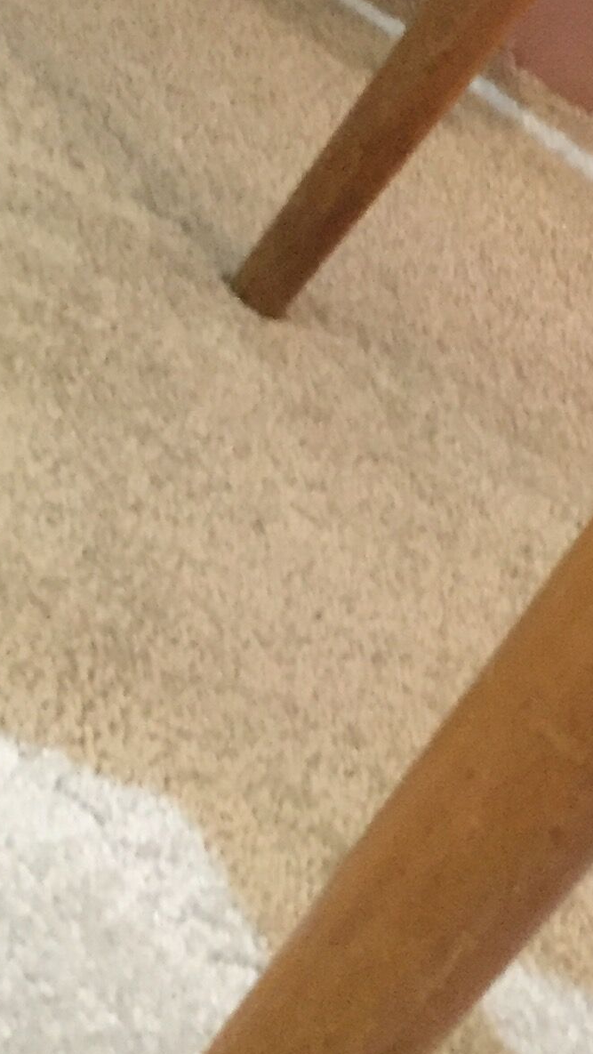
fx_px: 2431
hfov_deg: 13.4
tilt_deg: -18.7
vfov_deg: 24.3
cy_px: 325
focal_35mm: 87
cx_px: 778
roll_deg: -39.8
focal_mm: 4.15
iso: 250
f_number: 2.2
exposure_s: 1/17
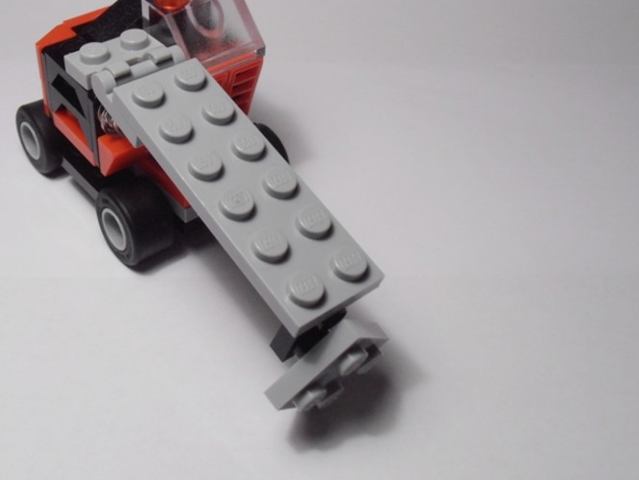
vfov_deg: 28.9
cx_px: 210
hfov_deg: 37.7
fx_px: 923
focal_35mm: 50
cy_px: 159
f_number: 3.9
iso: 100
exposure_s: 1/100
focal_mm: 6.61
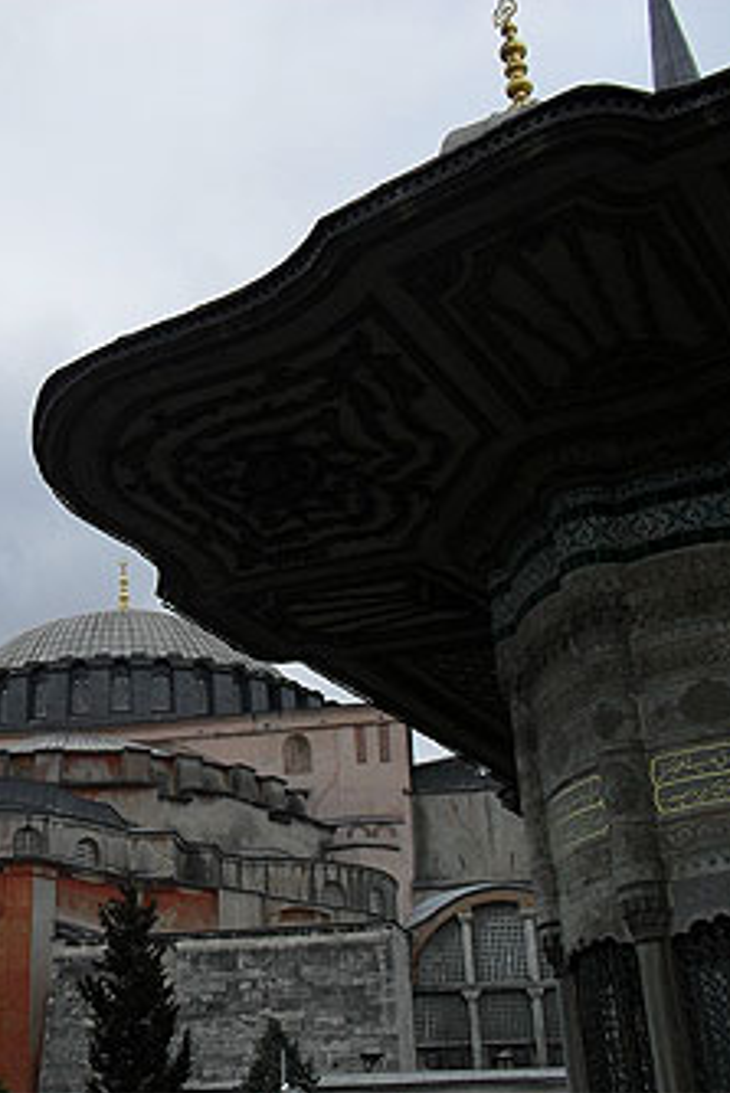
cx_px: 23
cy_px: 543
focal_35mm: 49
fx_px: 1489
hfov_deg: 26.3
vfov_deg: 40.3
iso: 100
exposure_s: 1/250
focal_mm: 6.3
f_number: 8.4
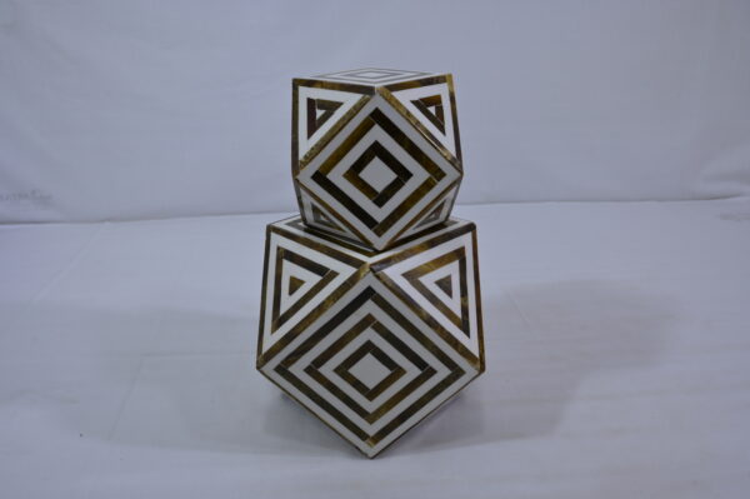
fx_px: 614
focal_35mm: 30
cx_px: 375
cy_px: 250
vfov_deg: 44.2
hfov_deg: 62.8
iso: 500
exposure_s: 1/125
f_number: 9
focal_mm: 29.5
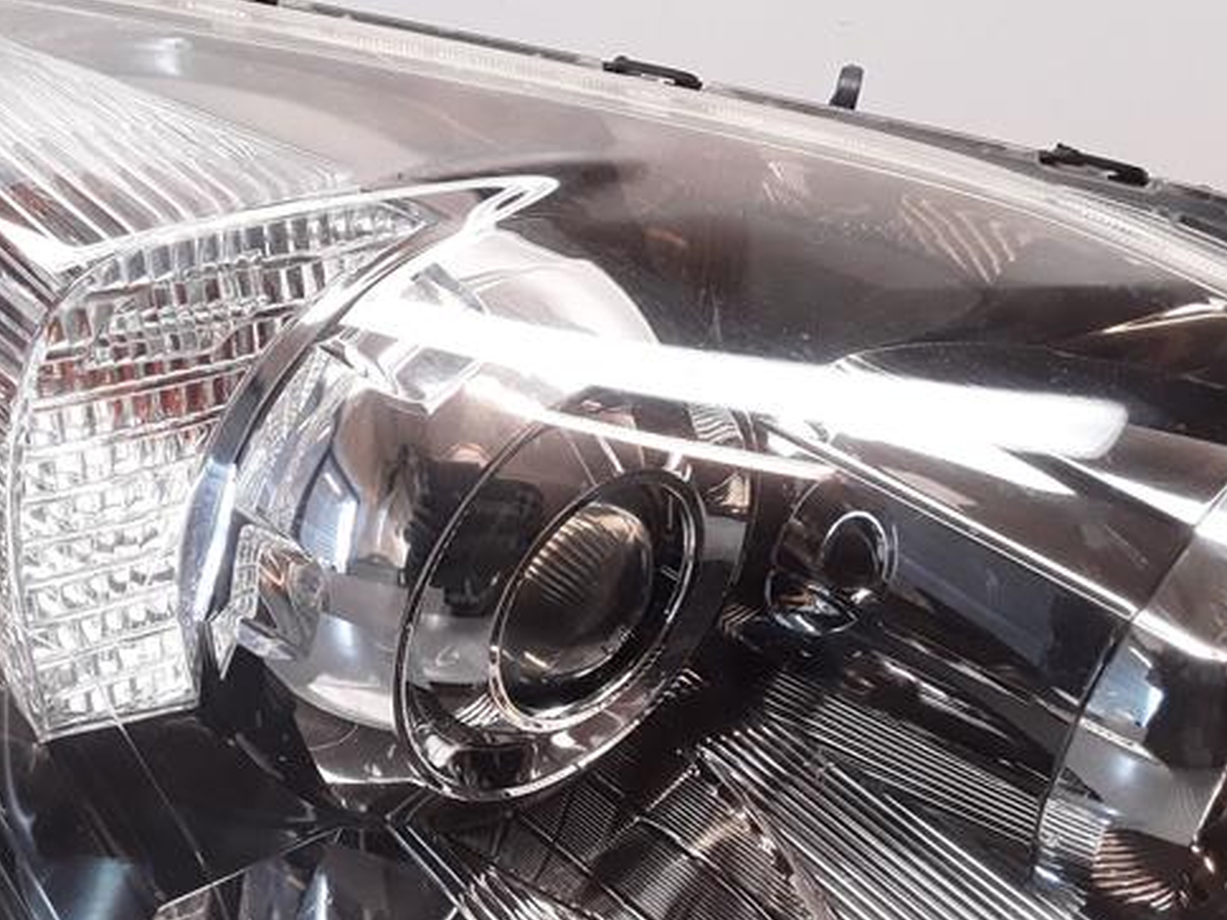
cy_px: 484
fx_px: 1312
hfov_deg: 49.5
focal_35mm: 37
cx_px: 439
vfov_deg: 38.7
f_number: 1.9
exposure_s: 1/127
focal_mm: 2.91
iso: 100
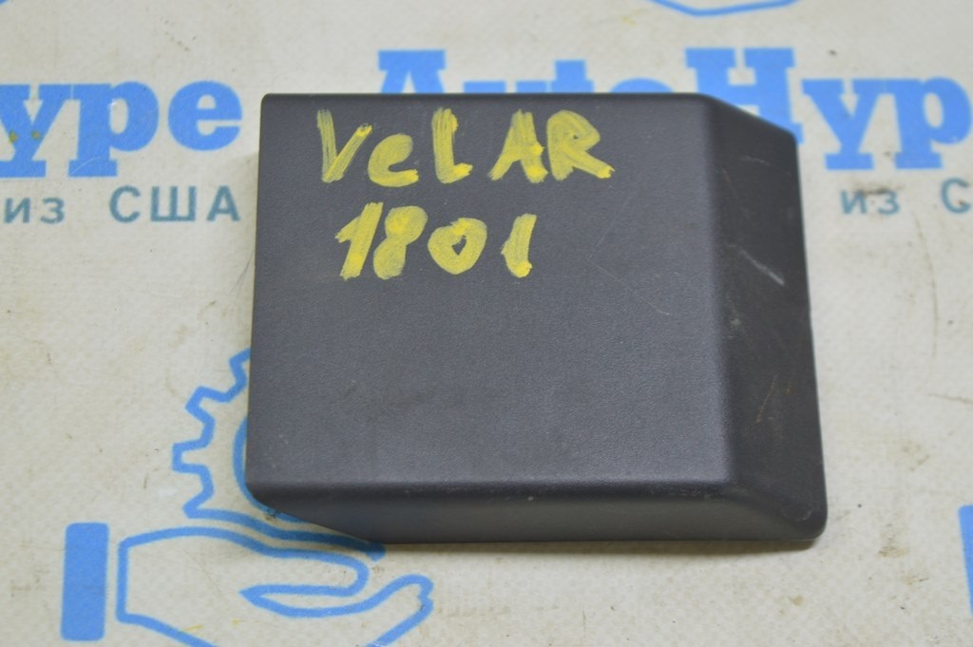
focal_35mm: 82
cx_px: 486
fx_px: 2228
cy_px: 324
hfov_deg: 24.6
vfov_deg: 16.5
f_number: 5.6
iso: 400
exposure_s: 1/20
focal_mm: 55
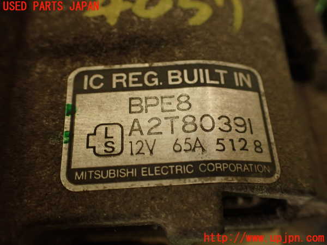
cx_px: 164
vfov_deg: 44.2
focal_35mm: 32
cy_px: 122
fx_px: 302
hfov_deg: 56.8
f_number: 2.4
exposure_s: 1/30
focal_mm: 5.79
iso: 400
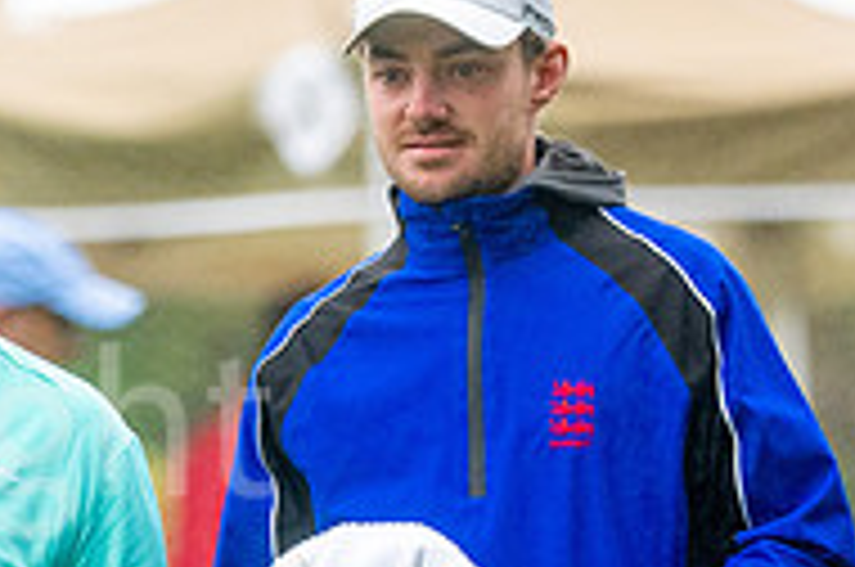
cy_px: 716
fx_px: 32577
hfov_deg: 1.5
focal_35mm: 1374
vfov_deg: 1.0
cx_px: 0
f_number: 4
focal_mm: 300
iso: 800
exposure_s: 1/2000
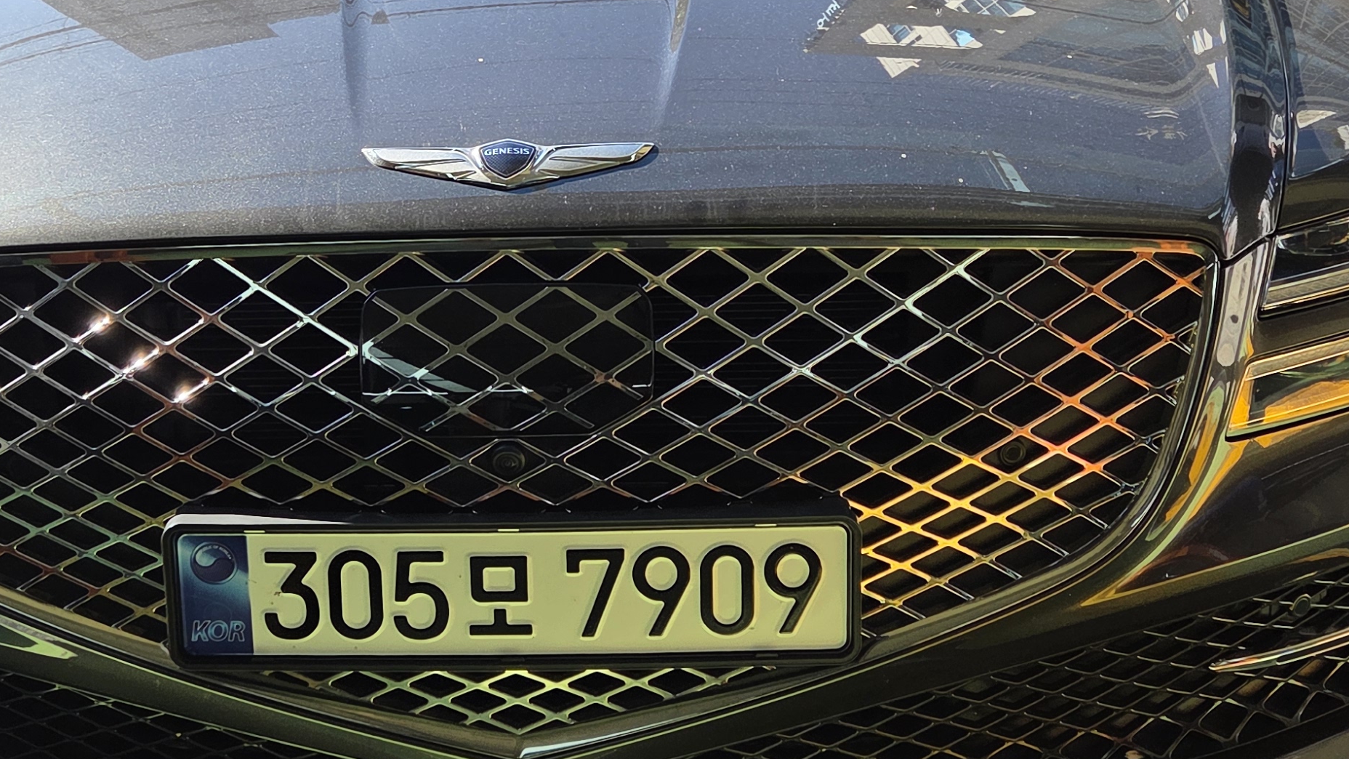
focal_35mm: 54
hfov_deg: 38.3
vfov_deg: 21.8
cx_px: 521
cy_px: 114
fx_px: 1932
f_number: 1.8
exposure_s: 1/1641
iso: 80
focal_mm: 5.4
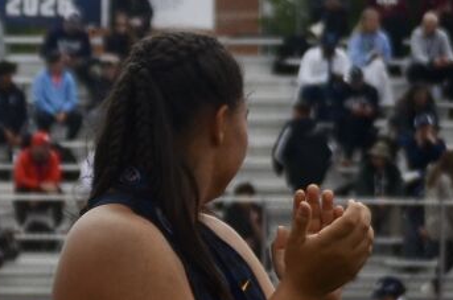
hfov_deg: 4.7
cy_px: 391
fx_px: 5343
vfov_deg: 3.2
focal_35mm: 426
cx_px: -582
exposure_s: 1/2000
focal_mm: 55
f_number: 4.5
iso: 140
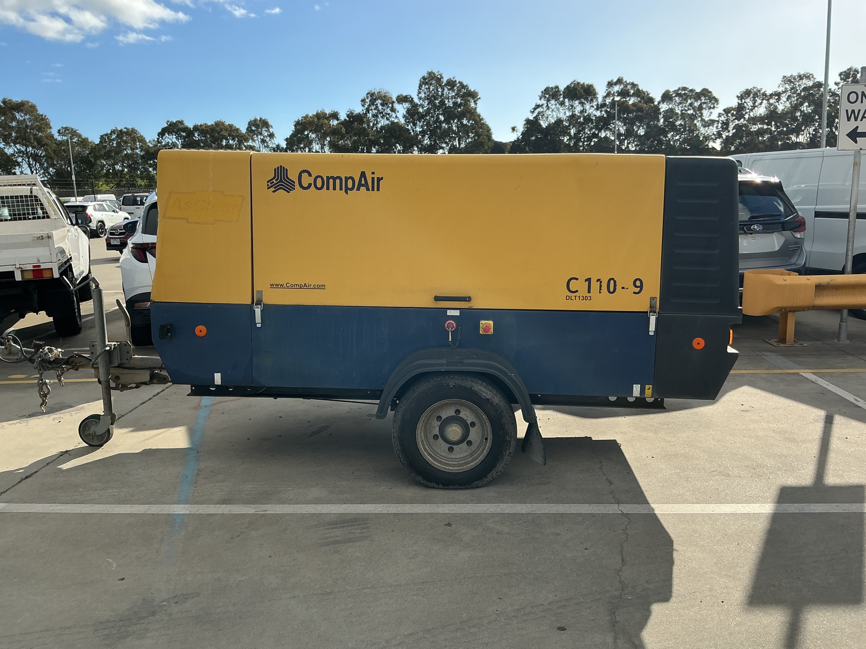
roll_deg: +1.7
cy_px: 324
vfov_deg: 48.2
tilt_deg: -10.9
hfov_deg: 61.7
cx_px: 433
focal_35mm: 29
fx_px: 726
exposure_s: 1/1675
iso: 25
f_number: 1.8
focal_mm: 3
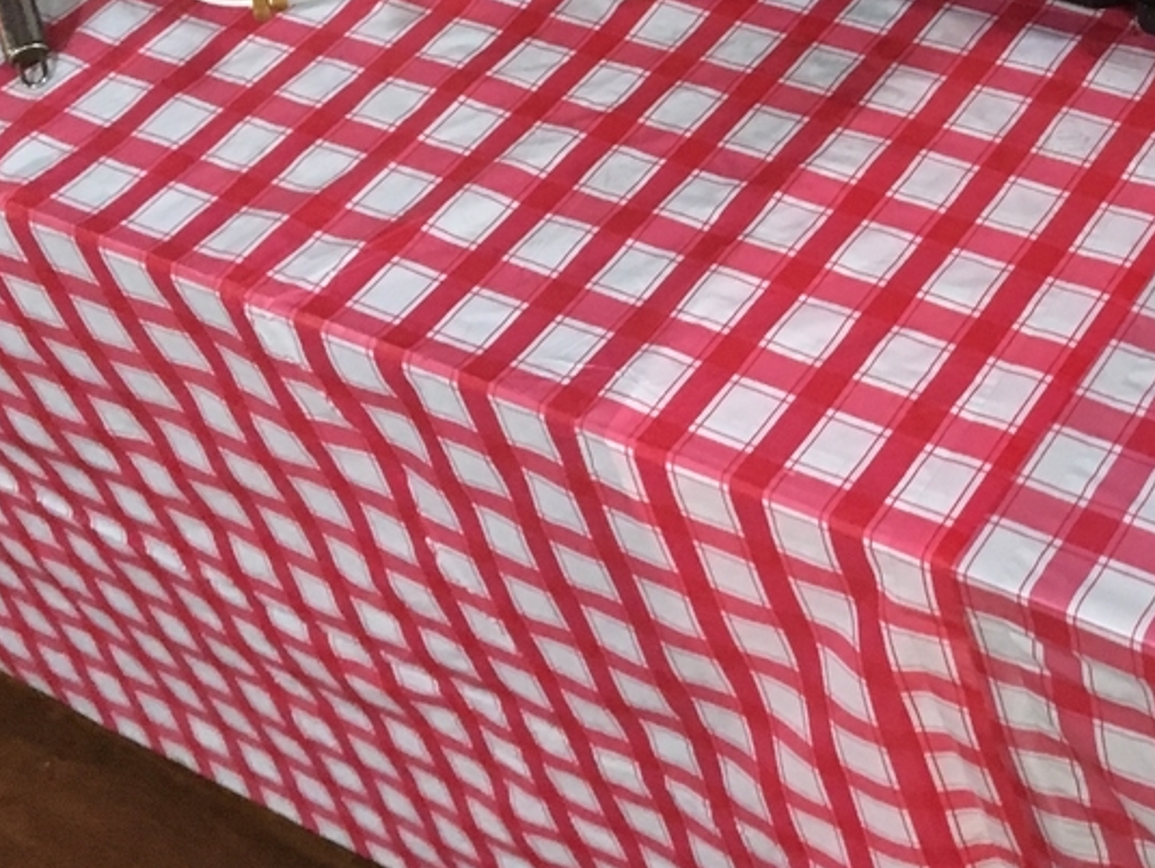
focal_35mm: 65
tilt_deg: -40.6
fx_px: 2170
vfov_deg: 21.5
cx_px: 1215
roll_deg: +7.2
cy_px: -84
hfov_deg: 27.7
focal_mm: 4.15
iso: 200
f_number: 2.2
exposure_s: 1/30
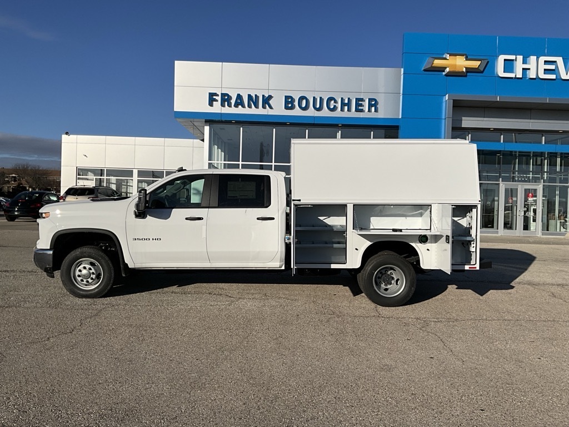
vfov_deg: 48.2
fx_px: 477
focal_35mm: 29
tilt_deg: -1.6
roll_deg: -2.6
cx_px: 284
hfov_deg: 61.7
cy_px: 214
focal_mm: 3
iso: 25
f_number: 1.8
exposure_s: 1/4785
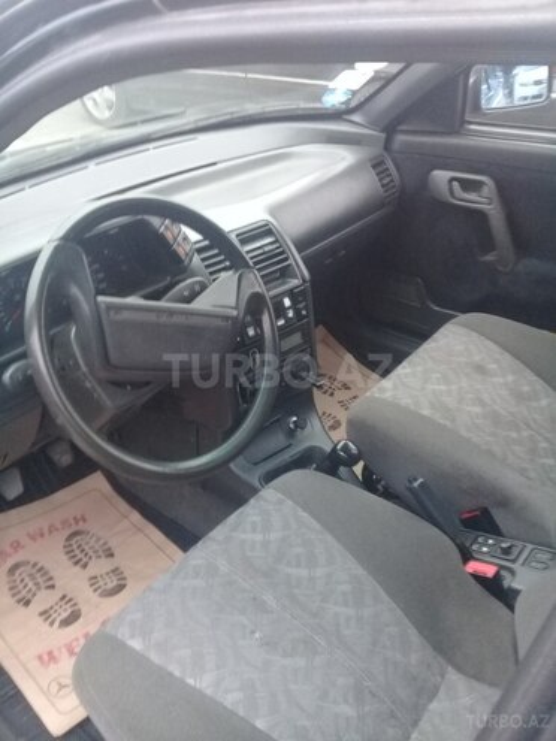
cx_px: 278
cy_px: 370
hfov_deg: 45.4
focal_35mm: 31
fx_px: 664
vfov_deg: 58.4
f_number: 2.2
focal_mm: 3.3
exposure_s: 1/33
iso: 160
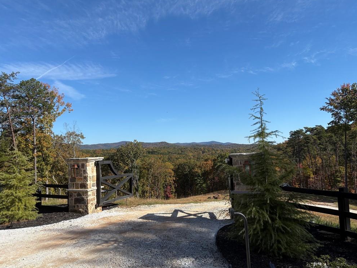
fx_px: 279
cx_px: 178
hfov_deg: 65.3
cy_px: 130
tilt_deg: +4.4
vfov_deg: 51.4
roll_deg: +2.6
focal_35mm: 27
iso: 50
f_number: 1.6
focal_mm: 5.96
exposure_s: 1/3831
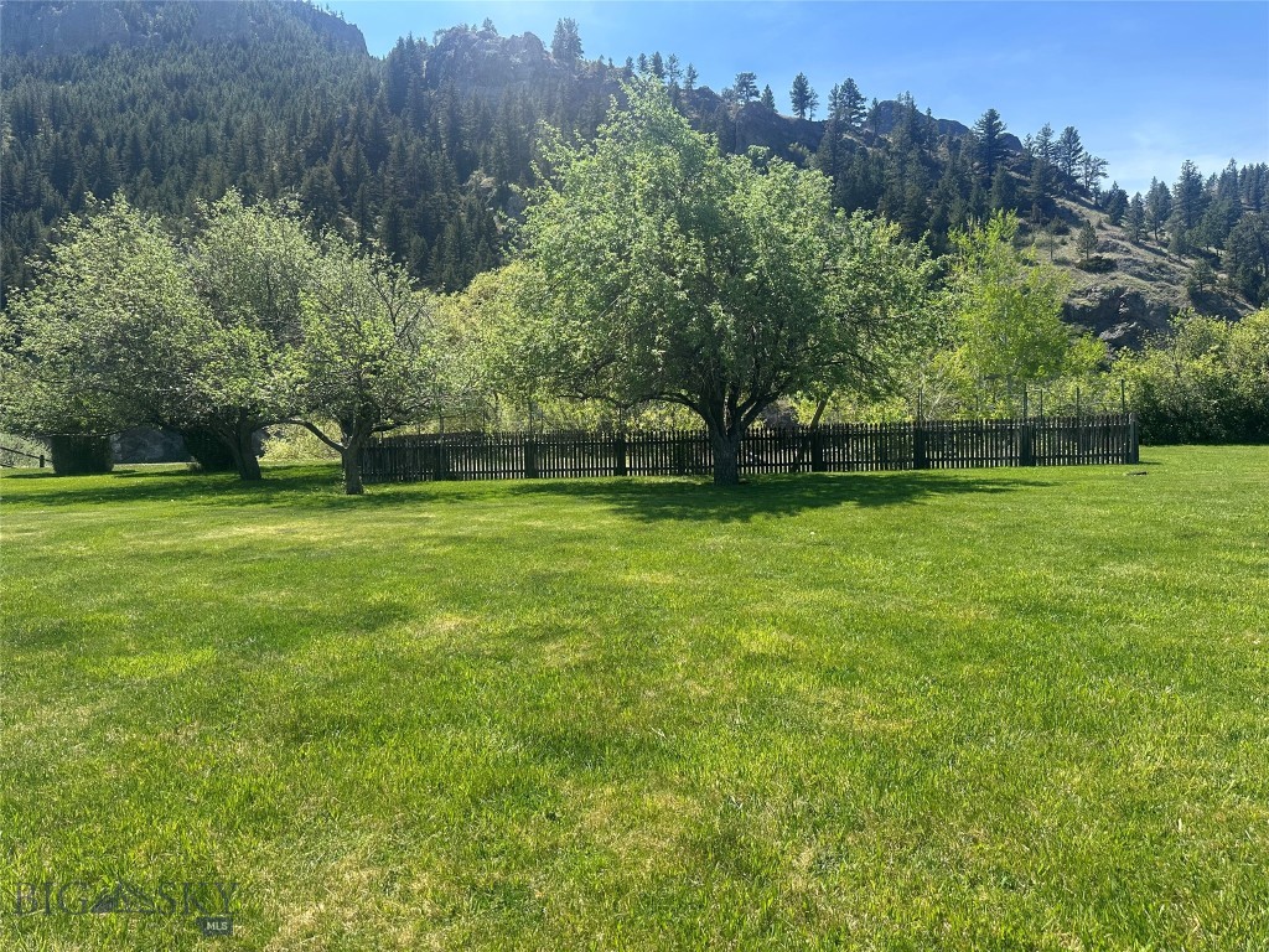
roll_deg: +1.3
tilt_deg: -0.6
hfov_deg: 71.6
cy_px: 476
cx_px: 634
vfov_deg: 56.8
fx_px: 880
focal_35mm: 24
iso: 80
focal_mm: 6.86
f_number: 1.78
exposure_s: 1/2299
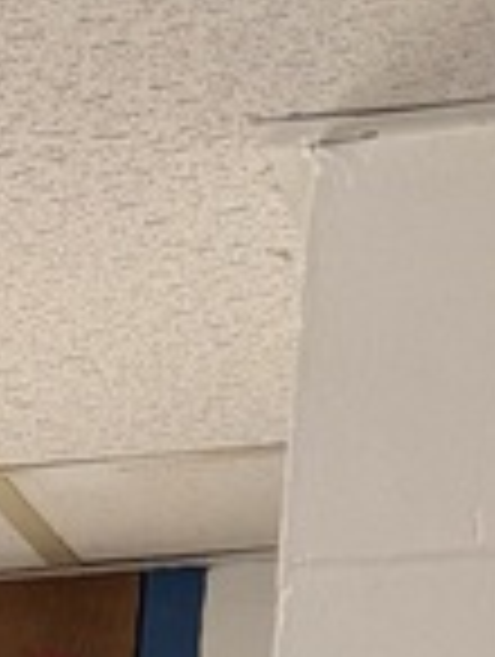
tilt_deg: -12.4
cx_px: -666
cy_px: 2066
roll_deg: -1.8
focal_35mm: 168
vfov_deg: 9.1
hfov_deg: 8.2
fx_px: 3194
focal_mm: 6.76
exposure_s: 1/60
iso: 160
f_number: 1.78
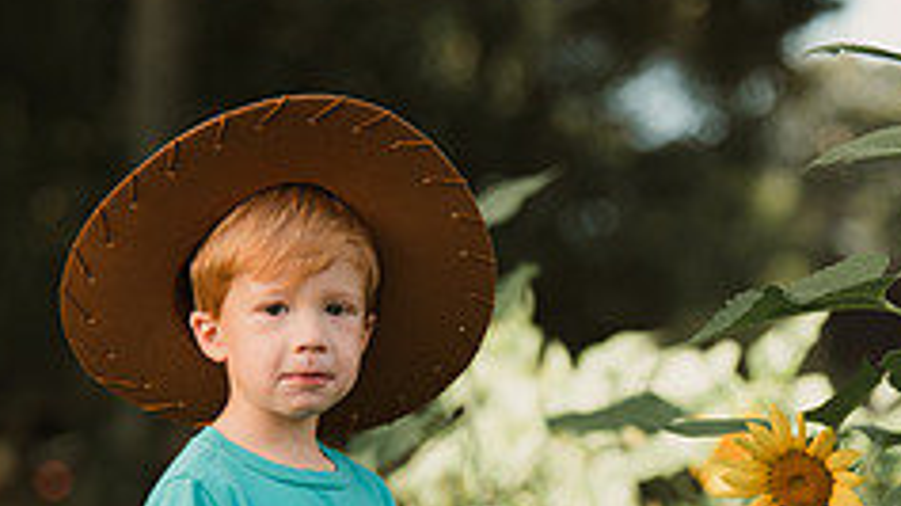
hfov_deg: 10.8
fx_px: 4752
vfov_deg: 6.1
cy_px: 555
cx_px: 464
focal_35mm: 199
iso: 100
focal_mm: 100
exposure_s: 1/400
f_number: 2.8
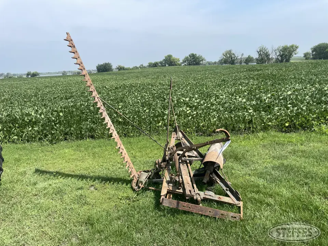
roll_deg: +2.8
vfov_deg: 53.1
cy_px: 123
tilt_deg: -10.2
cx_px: 164
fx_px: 246
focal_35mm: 26
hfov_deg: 67.3
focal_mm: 4.2
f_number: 1.6
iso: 32
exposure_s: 1/3205
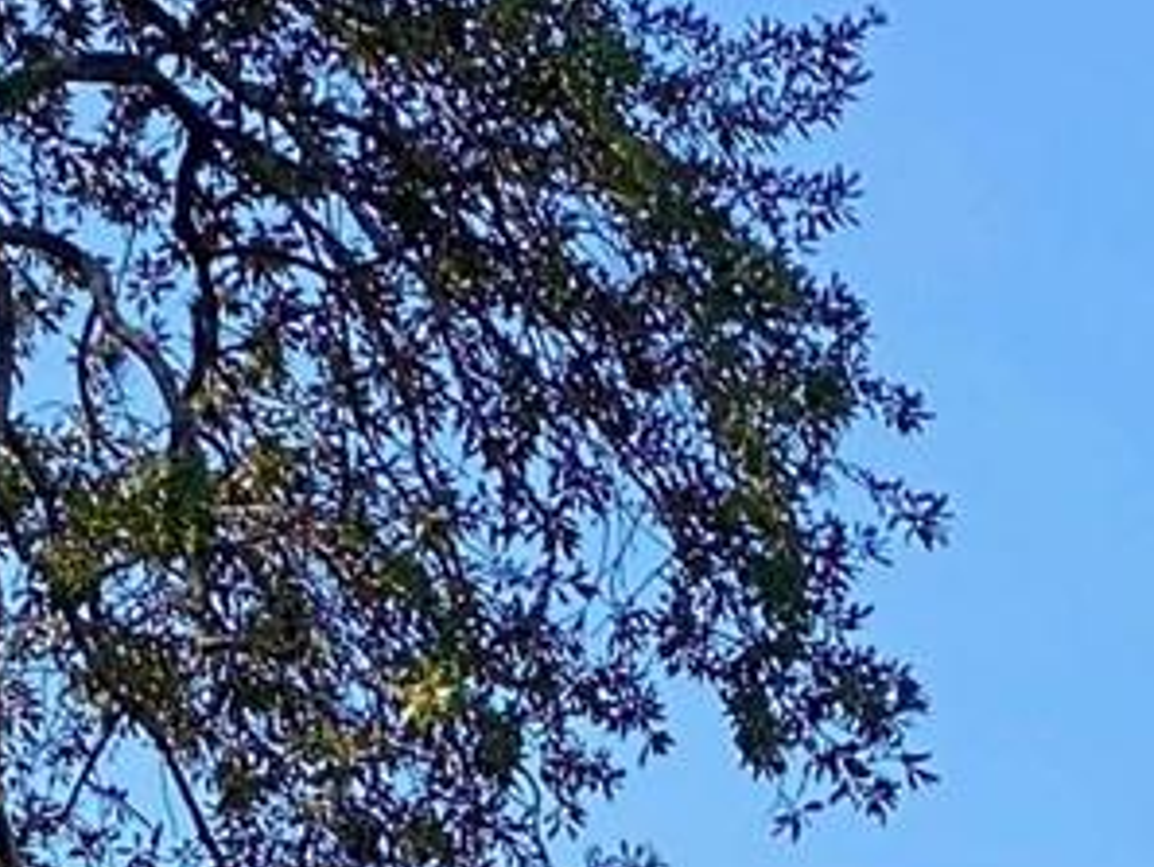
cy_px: 2201
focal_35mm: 280
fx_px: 9338
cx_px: 1185
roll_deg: -0.7
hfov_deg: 7.0
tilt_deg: +7.7
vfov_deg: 5.1
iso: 20
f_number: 2
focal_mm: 6
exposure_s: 1/727
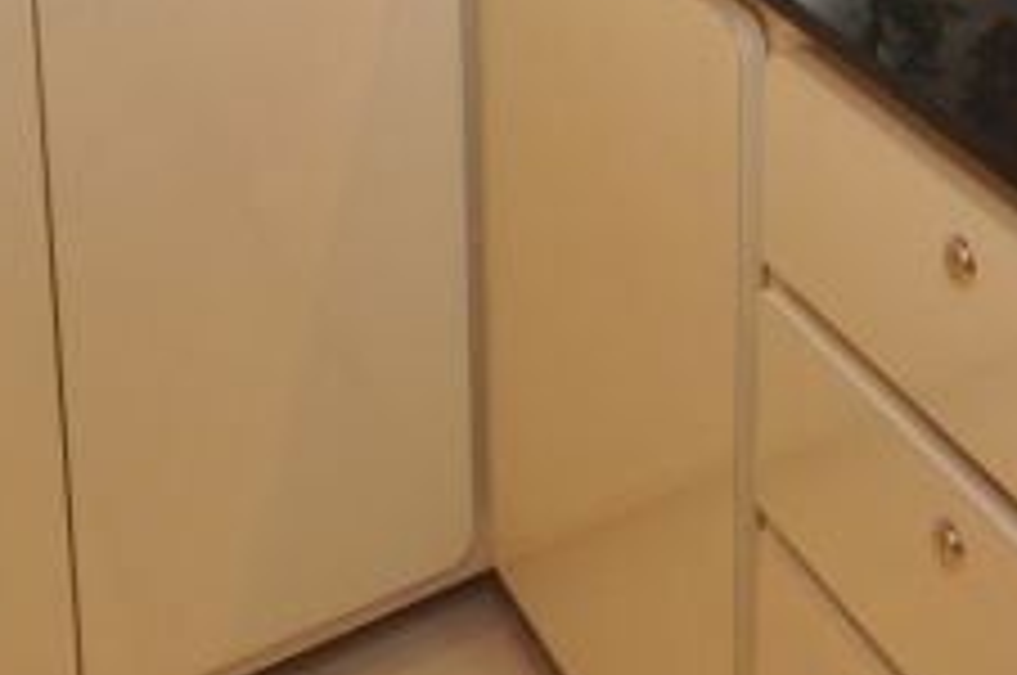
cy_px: -531
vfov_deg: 16.7
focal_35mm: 68
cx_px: 1022
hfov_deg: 27.9
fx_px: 1918
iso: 800
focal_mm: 10
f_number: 4
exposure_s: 1/60
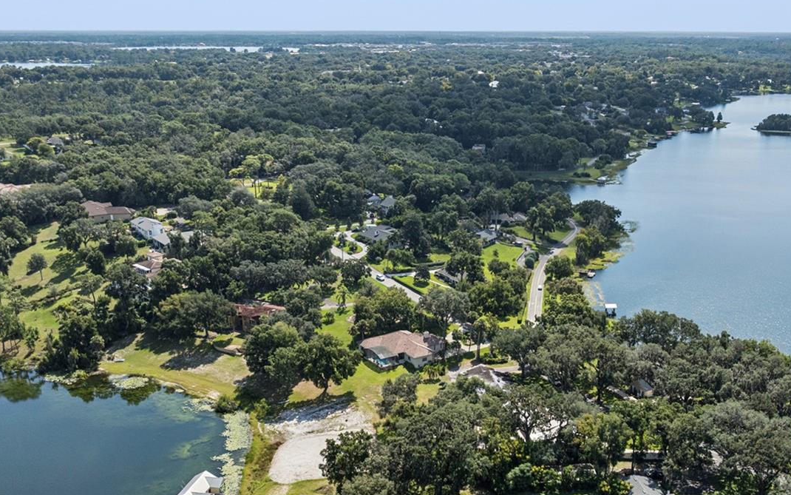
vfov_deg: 33.1
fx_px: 819
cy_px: 352
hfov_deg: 51.3
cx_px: 466
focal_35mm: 38
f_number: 2.8
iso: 240
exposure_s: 1/4000
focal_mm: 12.3
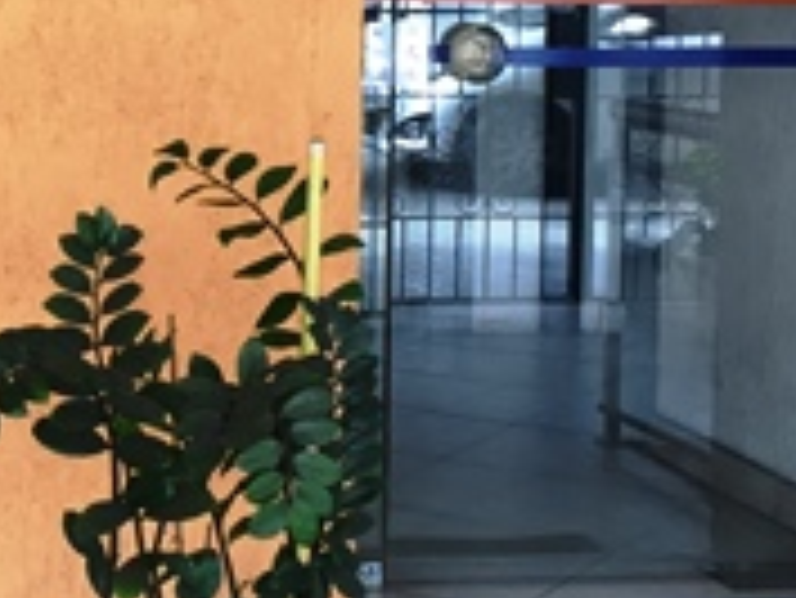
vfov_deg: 14.0
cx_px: -31
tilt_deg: -3.6
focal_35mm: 105
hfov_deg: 18.2
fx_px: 2416
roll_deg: -1.5
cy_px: 40
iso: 32
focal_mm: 4.15
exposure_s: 1/40
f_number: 2.2
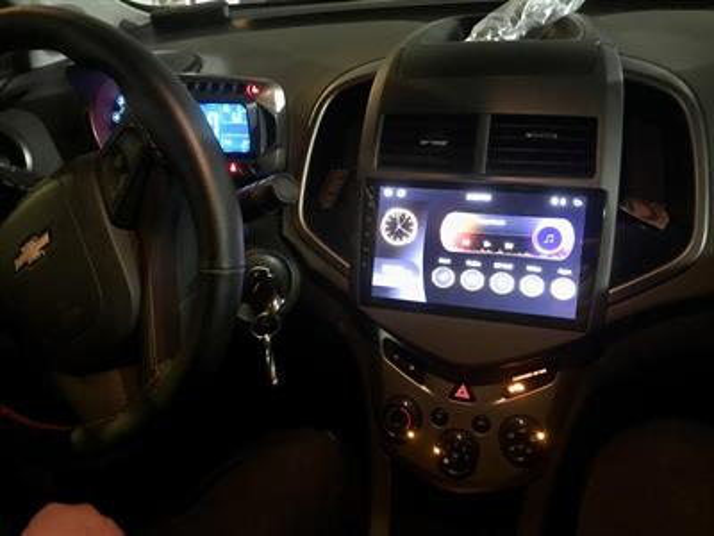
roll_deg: +2.9
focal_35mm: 28
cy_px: 268
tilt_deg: -29.6
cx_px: 357
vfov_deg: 49.7
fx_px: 578
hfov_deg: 63.4
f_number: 1.8
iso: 160
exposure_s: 1/4
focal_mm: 3.99
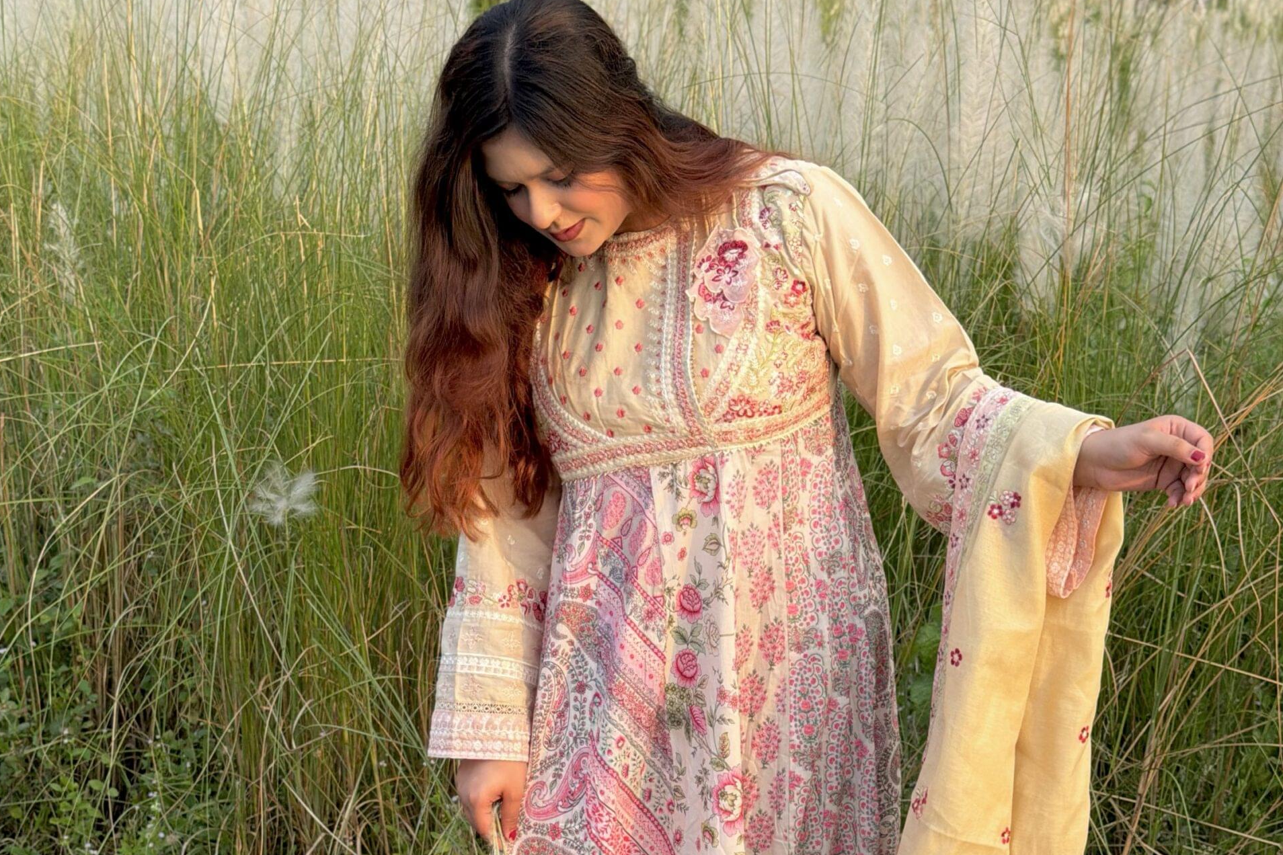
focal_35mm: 67
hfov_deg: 30.1
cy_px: 717
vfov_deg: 20.0
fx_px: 2388
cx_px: 638
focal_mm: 6.76
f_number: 1.78
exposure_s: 1/496
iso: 64
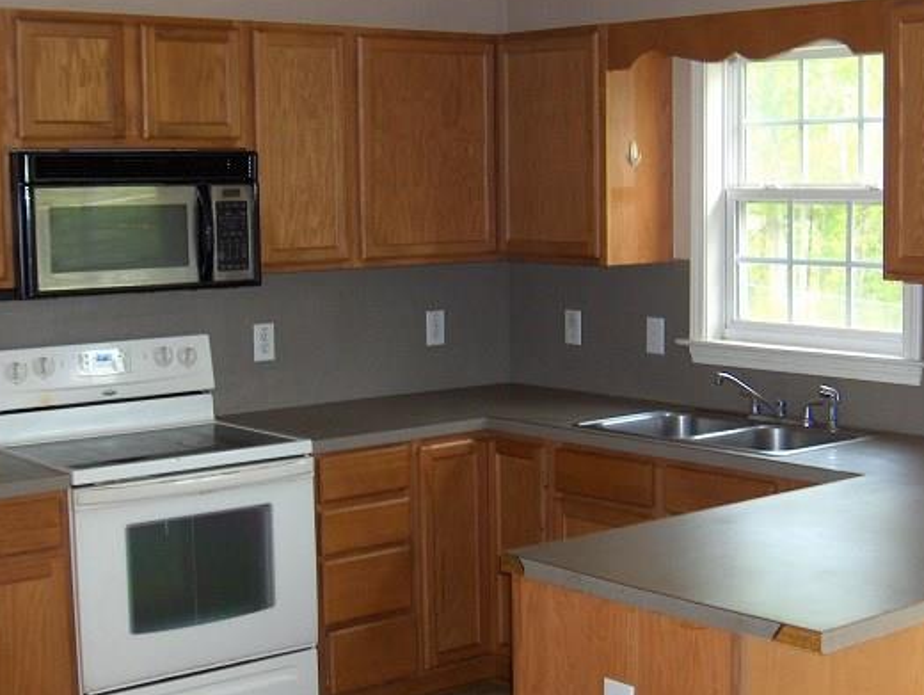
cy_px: 395
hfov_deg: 32.1
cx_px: 553
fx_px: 1603
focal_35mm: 60
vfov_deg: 24.4
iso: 100
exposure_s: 1/60
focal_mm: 8
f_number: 2.8
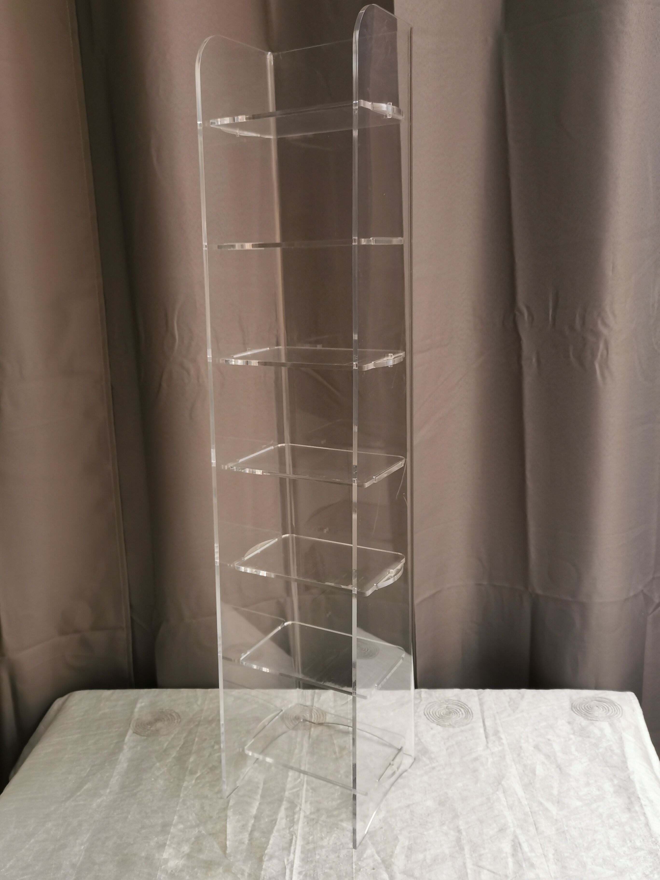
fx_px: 737
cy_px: 440
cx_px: 330
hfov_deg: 48.2
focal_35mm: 29
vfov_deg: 61.7
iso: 100
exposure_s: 1/100
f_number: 1.8
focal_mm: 5.58
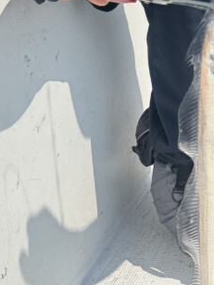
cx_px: 253
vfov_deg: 25.0
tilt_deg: -24.1
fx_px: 643
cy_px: 131
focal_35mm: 78
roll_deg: +1.2
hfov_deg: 18.0
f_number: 1.78
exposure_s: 1/6410
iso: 80
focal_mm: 6.76
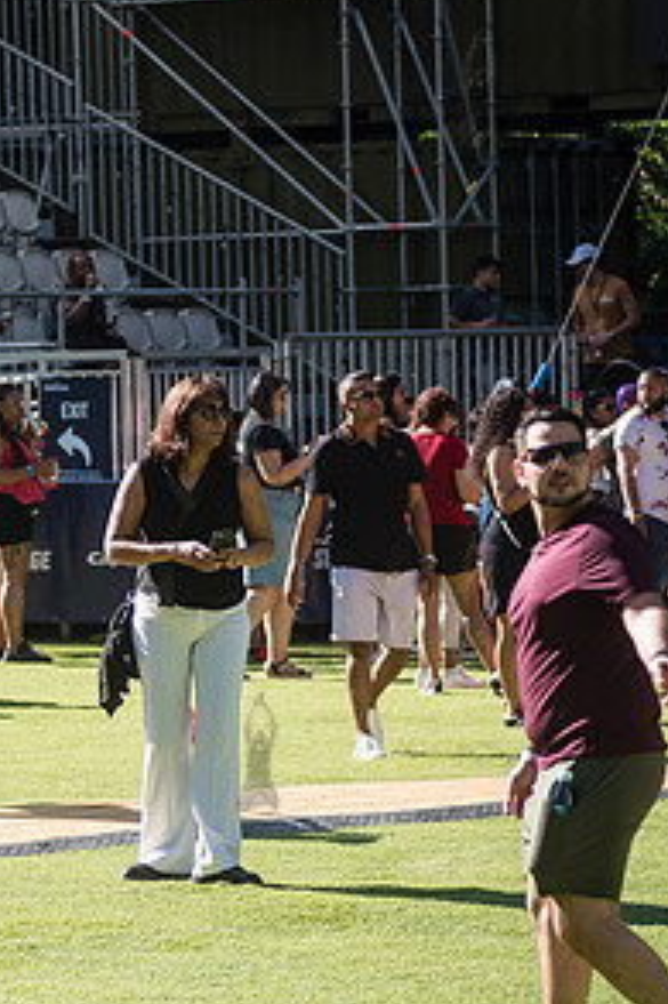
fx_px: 5517
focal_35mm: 198
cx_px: -185
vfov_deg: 10.4
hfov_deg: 6.9
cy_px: 584
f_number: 3.5
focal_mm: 100
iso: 400
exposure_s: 1/2500
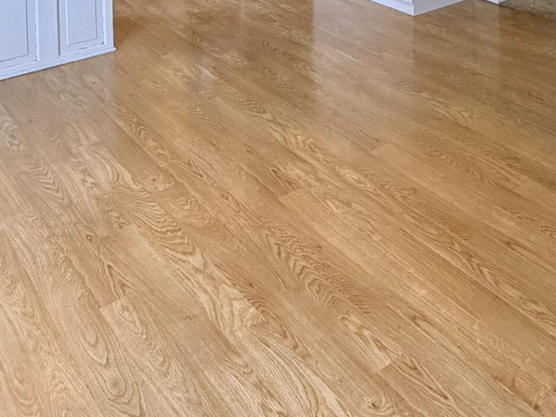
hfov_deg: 40.7
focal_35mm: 45
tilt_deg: -3.0
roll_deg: +0.2
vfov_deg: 25.4
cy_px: -186
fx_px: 723
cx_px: 425
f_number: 2.2
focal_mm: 2.22
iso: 320
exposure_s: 1/120
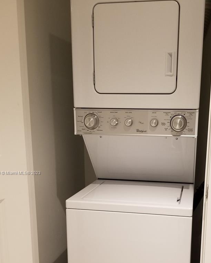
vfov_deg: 45.2
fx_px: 312
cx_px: 133
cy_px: 173
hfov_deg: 37.1
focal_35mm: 40
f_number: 1.7
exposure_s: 1/20
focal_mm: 4.3
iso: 200
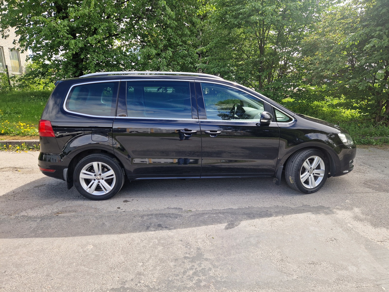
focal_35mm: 23
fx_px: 258
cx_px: 194
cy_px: 146
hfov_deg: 73.9
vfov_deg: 58.9
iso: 50
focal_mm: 5.4
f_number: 1.8
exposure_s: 1/501
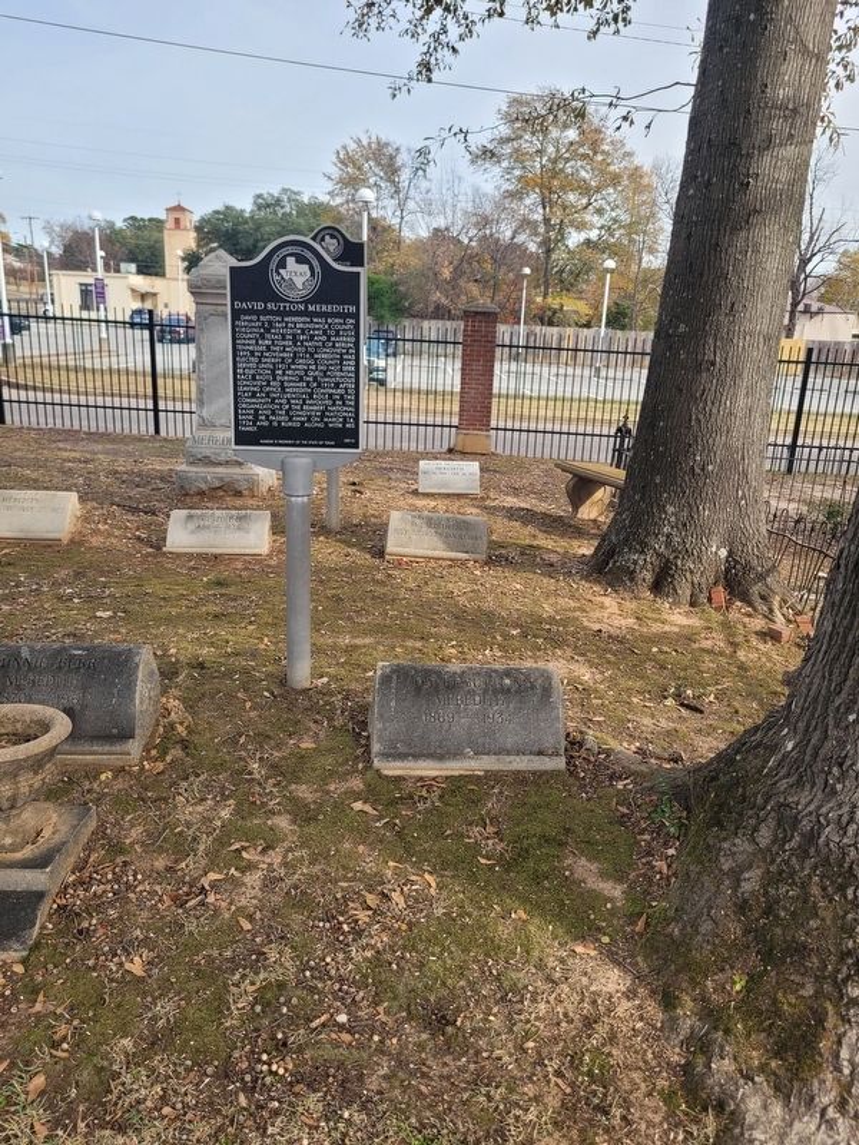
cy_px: 572
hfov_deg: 53.1
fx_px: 860
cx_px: 430
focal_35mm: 26
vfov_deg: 67.3
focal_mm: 5.4
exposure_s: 1/617
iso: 40
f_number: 1.8
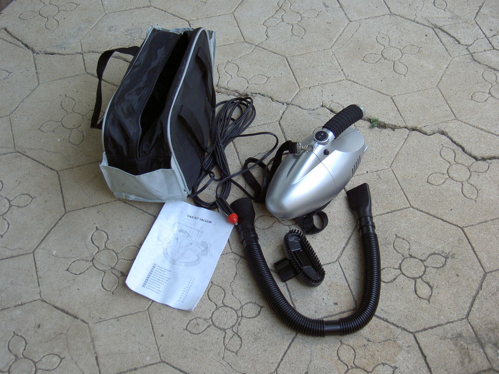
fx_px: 793
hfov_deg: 34.9
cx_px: 250
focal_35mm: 55
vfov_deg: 26.6
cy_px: 187
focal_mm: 11.3
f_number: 3.3
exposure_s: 1/60
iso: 100
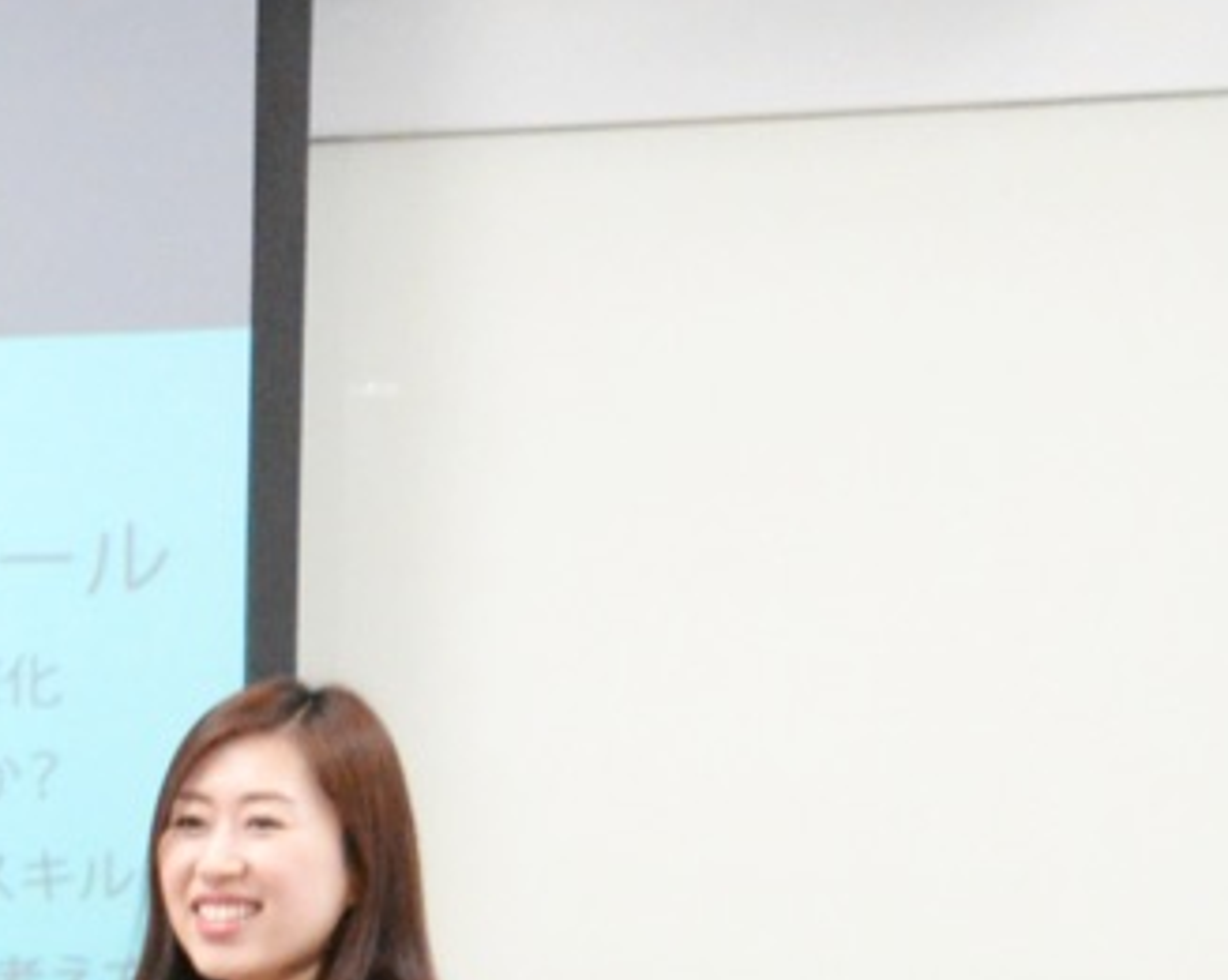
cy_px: 1277
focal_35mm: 207
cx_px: -1435
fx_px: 7516
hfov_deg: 8.7
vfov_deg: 7.4
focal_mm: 45
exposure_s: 1/500
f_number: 4.2
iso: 6400
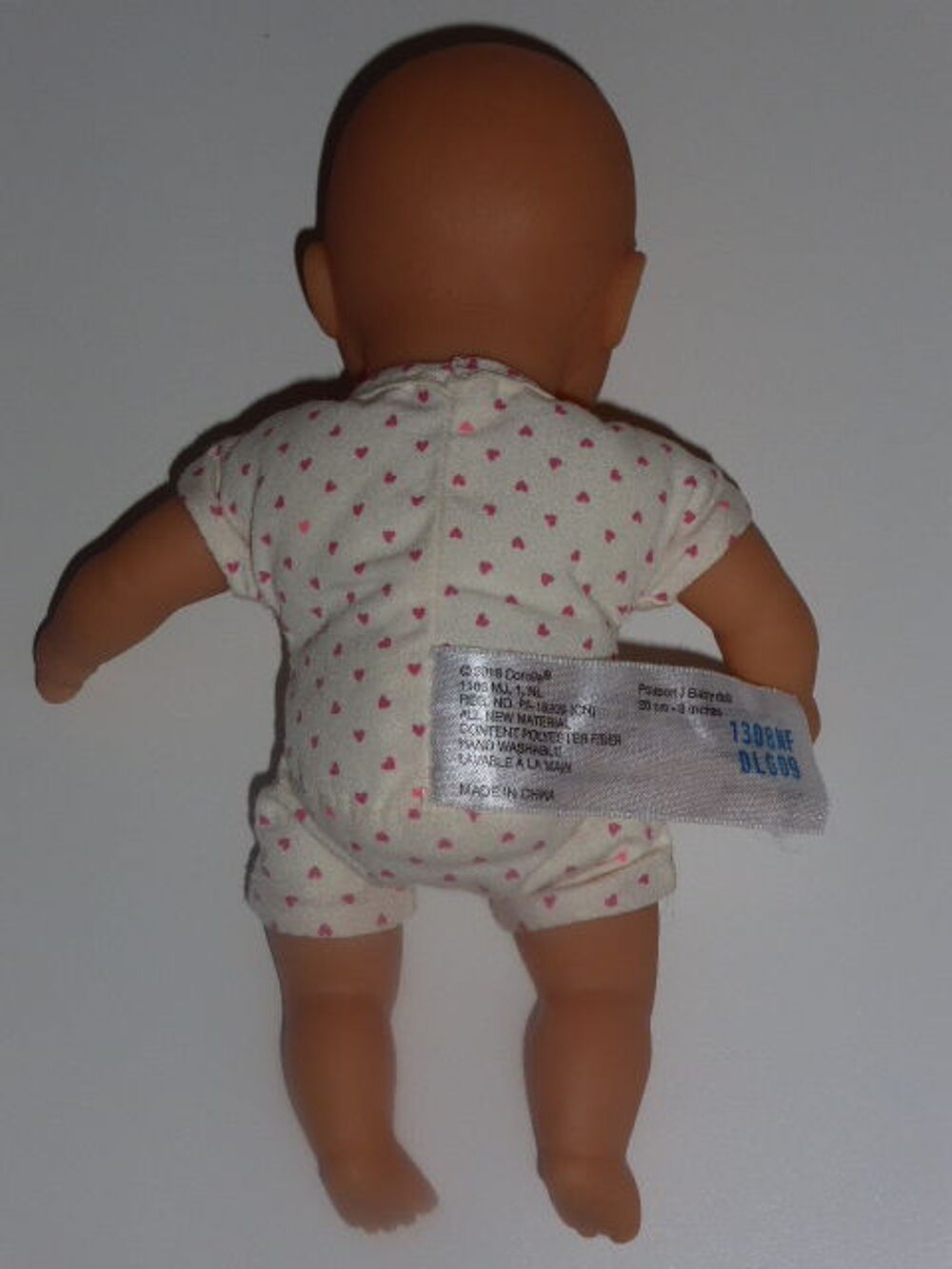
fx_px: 3116
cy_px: 634
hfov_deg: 17.4
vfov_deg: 23.0
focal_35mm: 85
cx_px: 476
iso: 100
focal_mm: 14.2
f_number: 5.1
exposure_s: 1/60
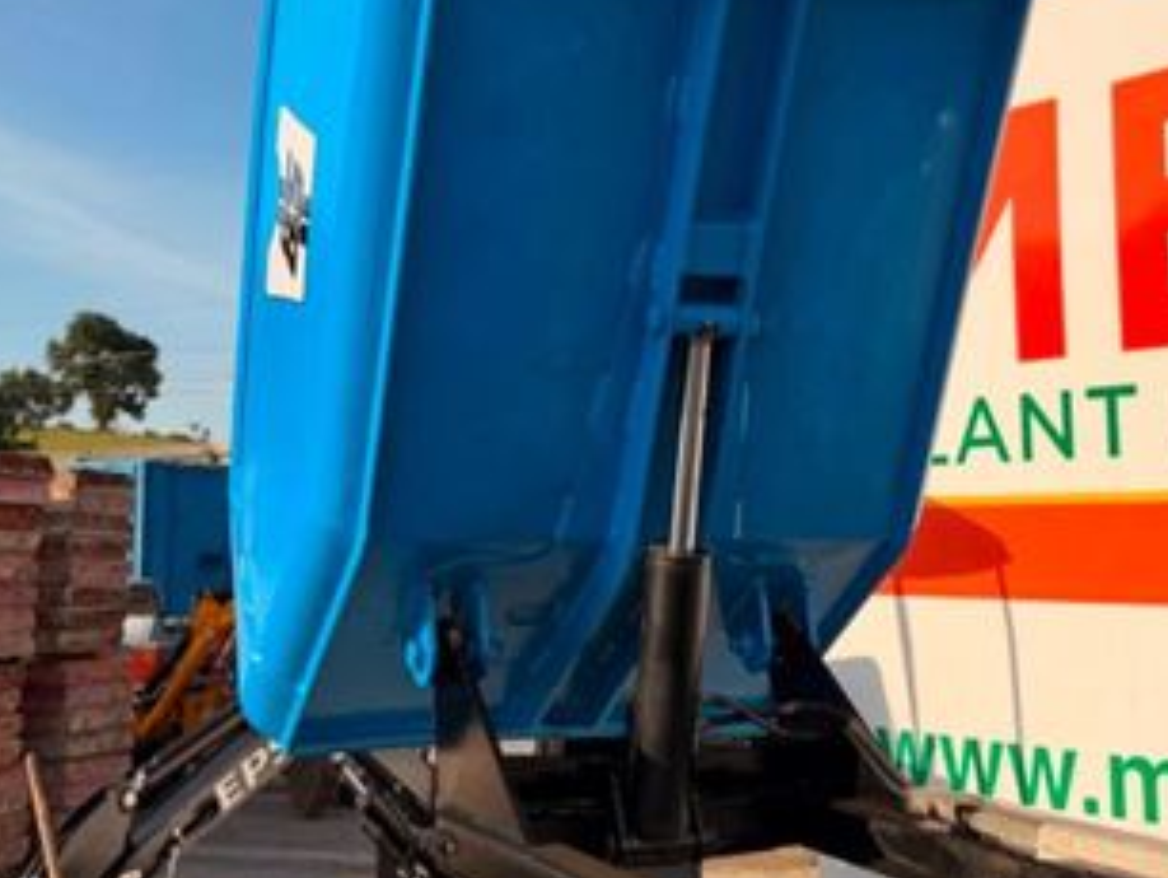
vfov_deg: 30.8
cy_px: 324
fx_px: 1587
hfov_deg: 40.4
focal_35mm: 47
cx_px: 565
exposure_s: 1/3759
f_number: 1.78
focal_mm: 6.76
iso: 100
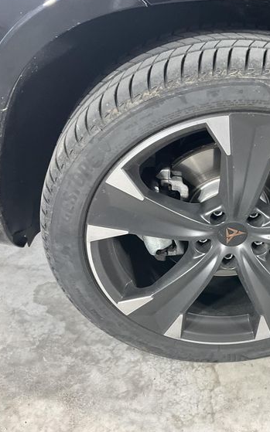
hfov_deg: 28.3
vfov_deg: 45.3
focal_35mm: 44
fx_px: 518
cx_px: 230
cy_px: 208
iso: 80
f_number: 1.8
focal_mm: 3
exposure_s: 1/50
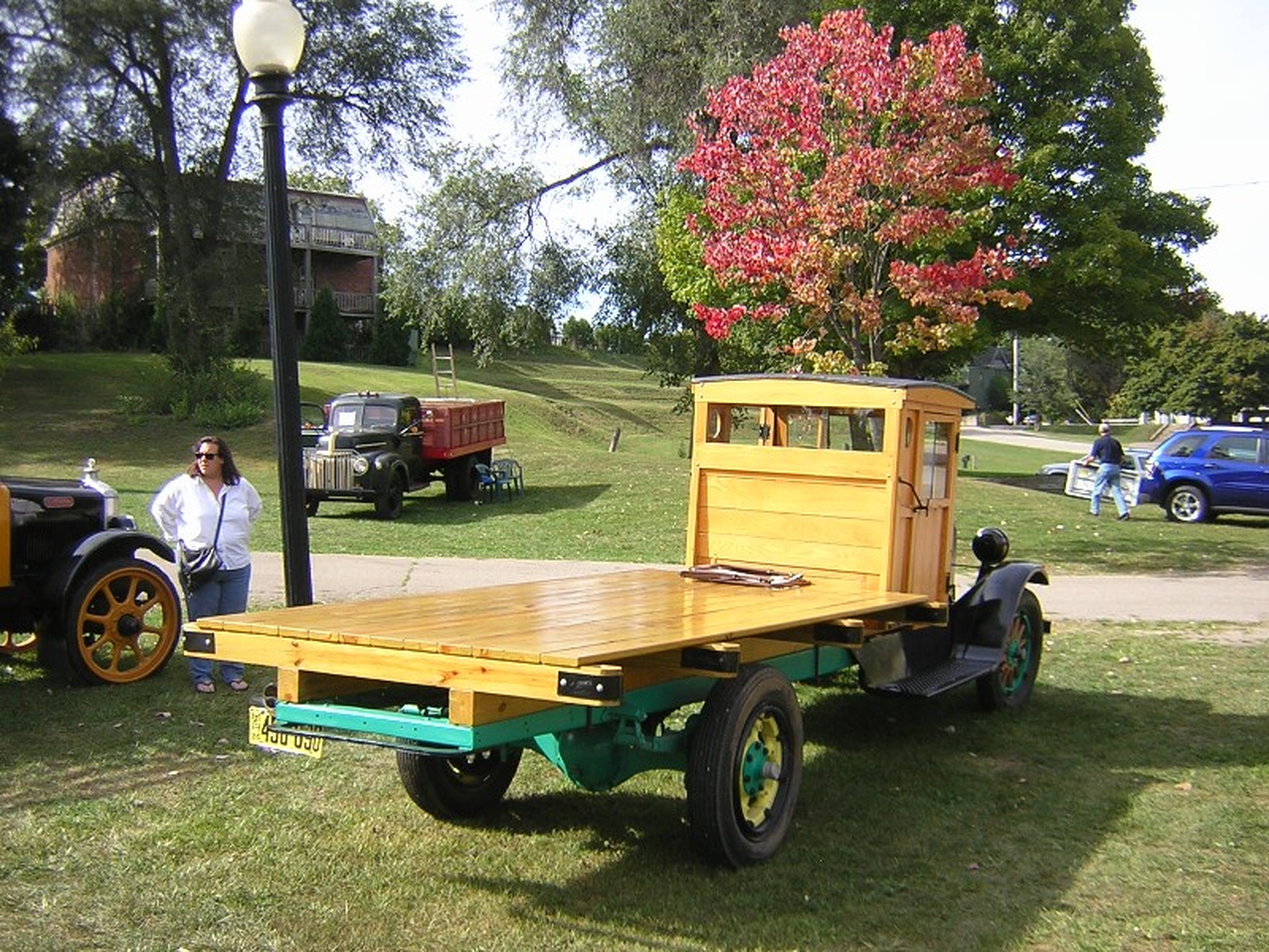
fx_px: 1320
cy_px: 476
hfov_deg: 51.4
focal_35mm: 36
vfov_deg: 39.7
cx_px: 634
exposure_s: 1/417
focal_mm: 4.7
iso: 100
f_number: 2.6
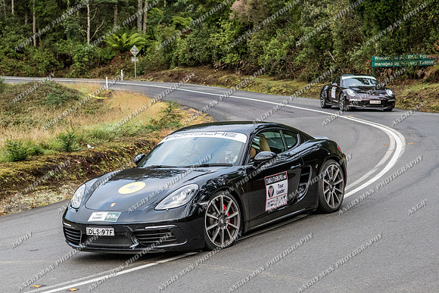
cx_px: 195
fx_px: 1015
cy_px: 170
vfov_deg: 16.4
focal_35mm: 83
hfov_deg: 24.4
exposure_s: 1/1250
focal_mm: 45
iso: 800
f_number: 4
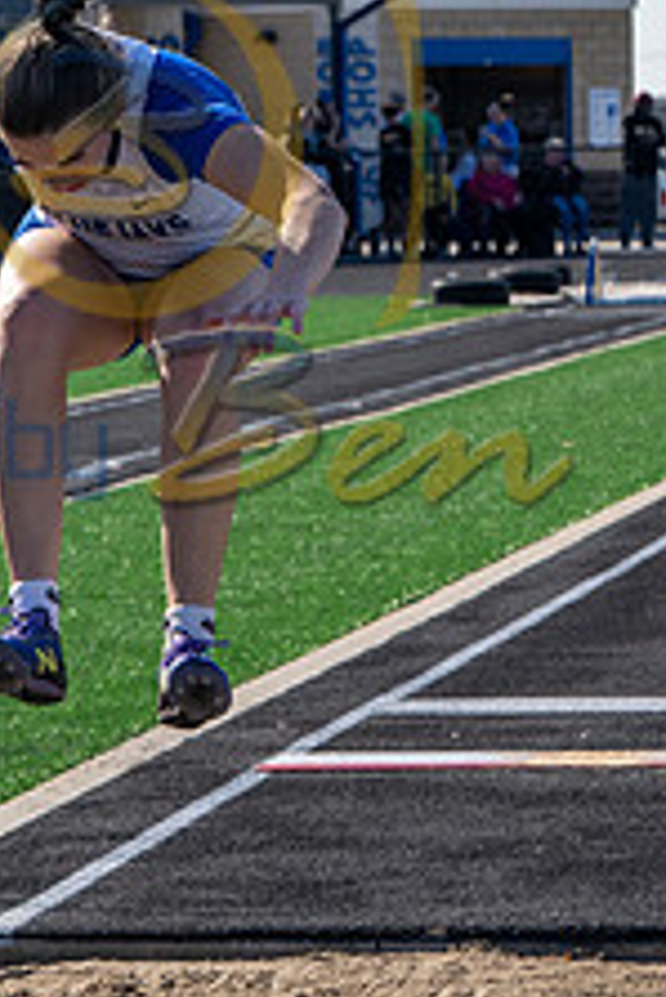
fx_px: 6206
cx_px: 80
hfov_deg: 6.1
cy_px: 215
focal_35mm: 224
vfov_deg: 9.2
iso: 200
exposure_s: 1/1000
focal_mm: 74
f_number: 6.3
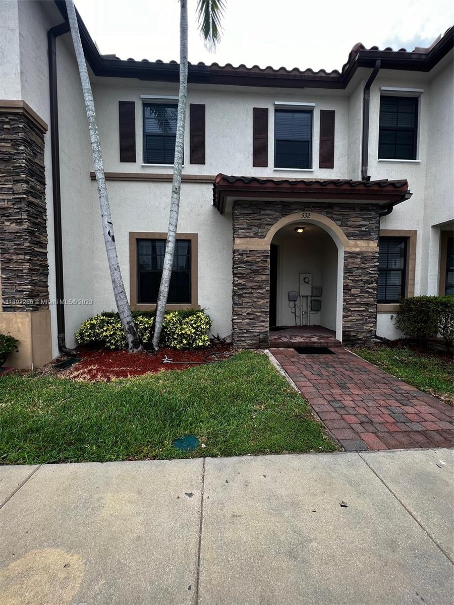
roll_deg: -0.6
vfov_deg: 106.2
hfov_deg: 89.9
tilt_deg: -2.6
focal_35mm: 13
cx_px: 227
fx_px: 227
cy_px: 302
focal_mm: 1.57
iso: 32
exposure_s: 1/144
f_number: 1.8
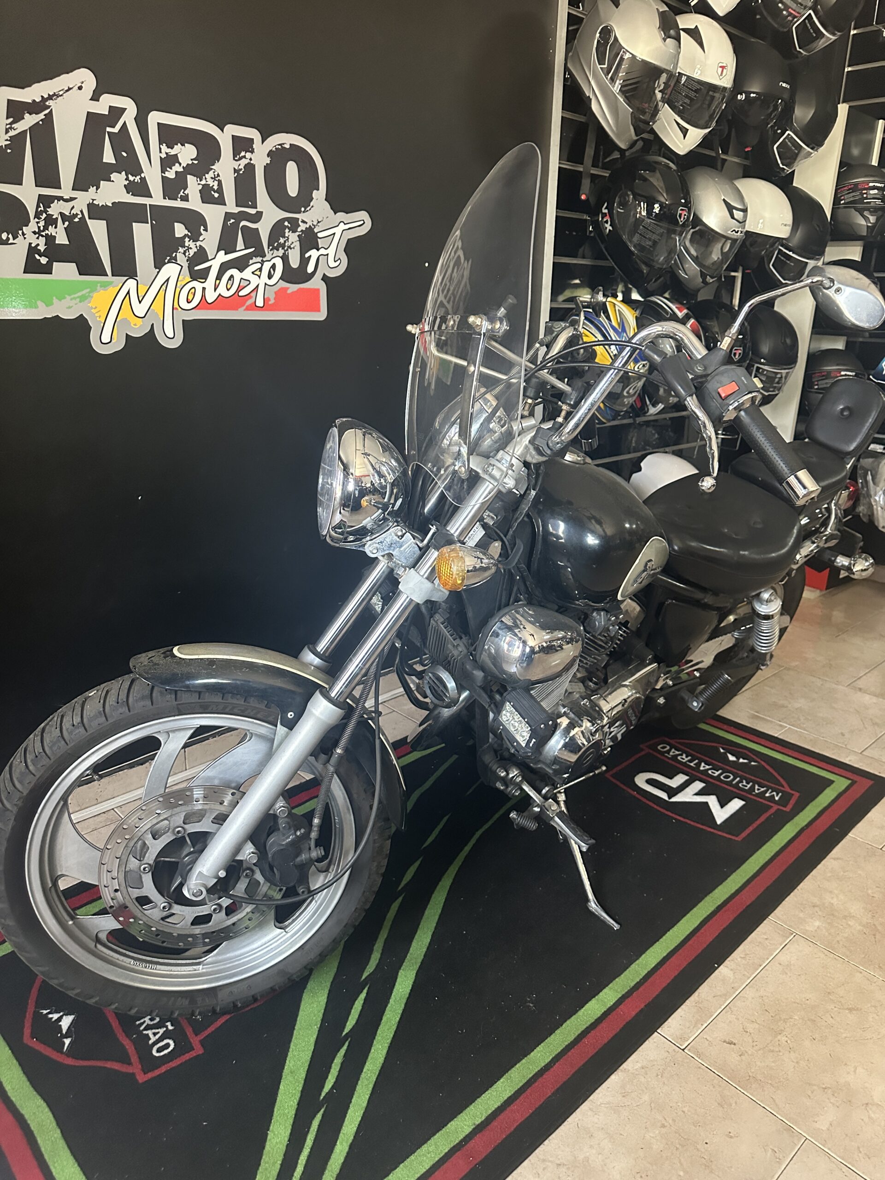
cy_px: 590
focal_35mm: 24
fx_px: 818
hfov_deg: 56.8
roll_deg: -1.9
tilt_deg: -18.1
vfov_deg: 71.6
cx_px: 442
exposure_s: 1/60
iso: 800
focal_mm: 6.86
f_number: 1.78
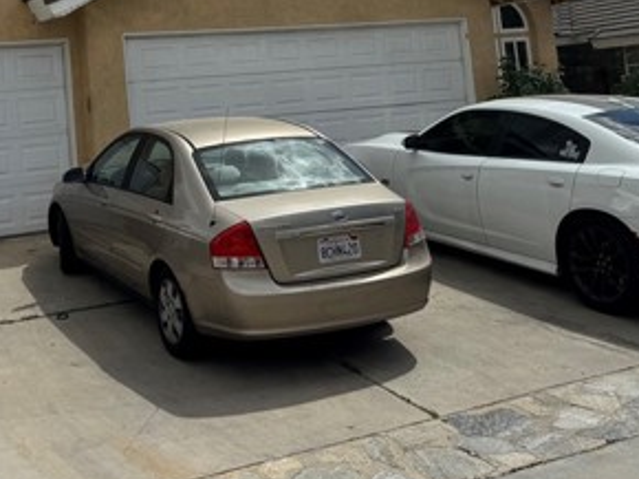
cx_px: 194
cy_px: 13
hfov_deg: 35.7
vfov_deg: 26.2
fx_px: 978
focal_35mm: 53
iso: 80
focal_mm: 6.76
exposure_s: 1/10417
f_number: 1.78
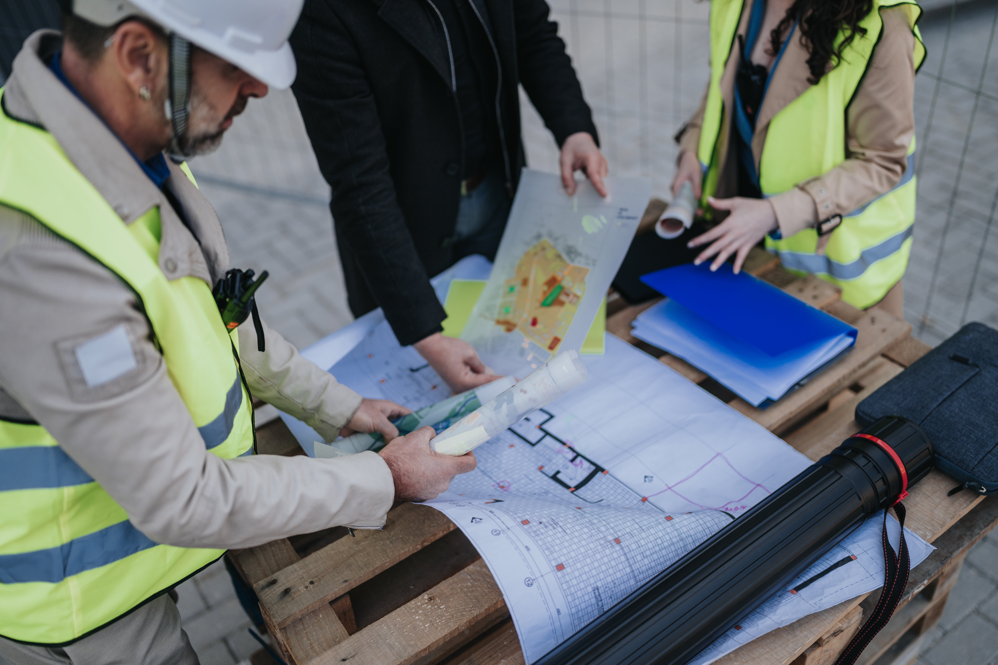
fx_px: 970
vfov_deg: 37.9
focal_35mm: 35
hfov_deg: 54.4
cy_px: 332
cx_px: 499
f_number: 1.2
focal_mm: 35
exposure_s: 1/3200
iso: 100
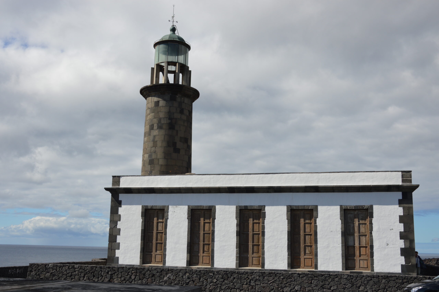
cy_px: 146
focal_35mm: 39
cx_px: 220
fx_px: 475
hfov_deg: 49.6
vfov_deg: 34.1
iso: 100
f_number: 9
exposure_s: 1/320
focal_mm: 26
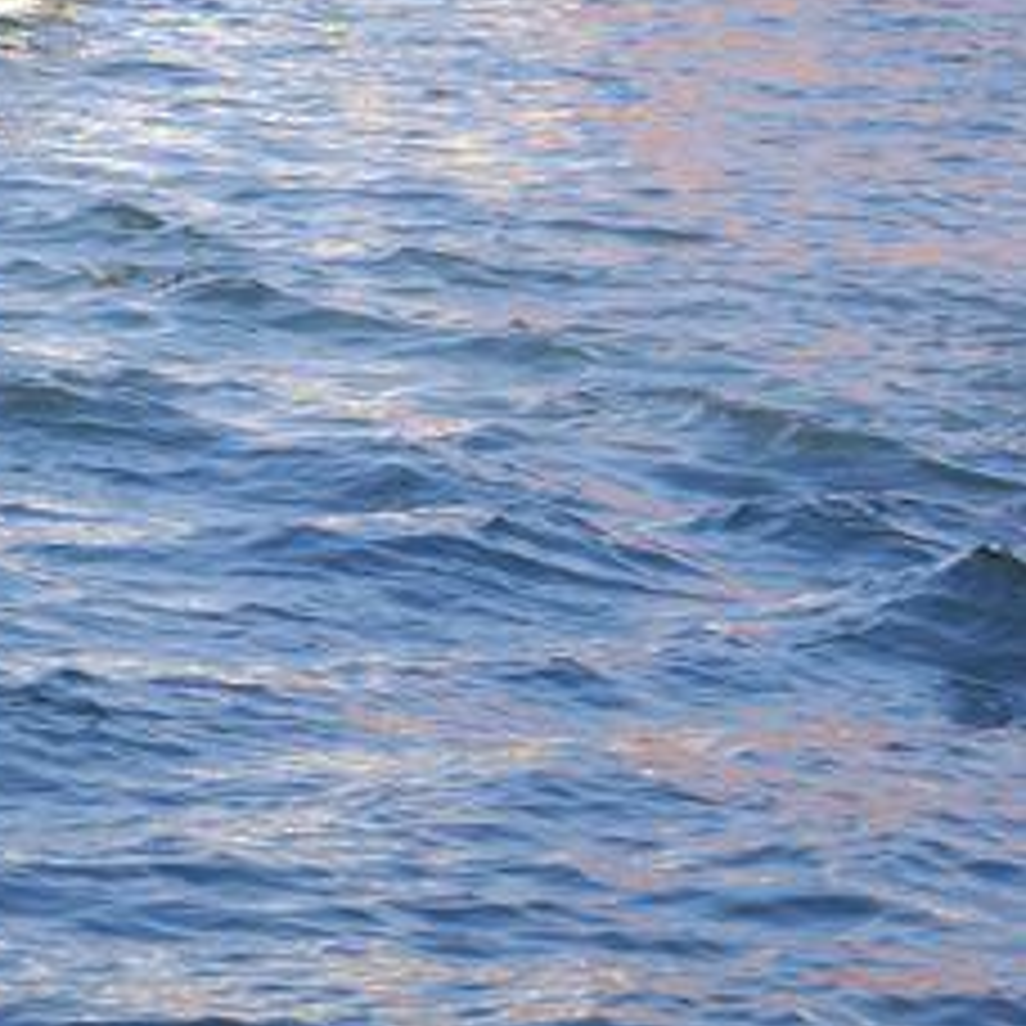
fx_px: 10127
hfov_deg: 5.7
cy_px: -99
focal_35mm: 302
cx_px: -994
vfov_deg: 5.8
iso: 100
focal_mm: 60
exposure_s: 1/250
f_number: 7.1
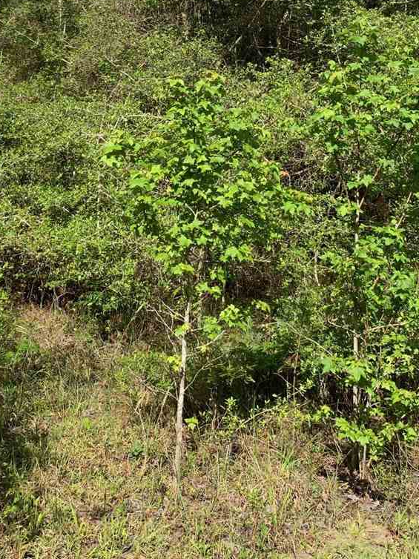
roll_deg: -0.9
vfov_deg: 34.7
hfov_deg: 27.5
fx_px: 856
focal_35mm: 53
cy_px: 85
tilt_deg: +4.2
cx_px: 194
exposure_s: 1/1043
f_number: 1.8
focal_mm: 4.25
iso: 25
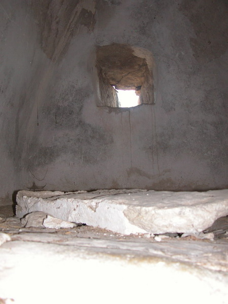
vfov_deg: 52.6
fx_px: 307
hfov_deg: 40.7
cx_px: 114
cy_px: 152
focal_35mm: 35
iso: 200
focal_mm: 8.9
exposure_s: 1/60
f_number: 2.8
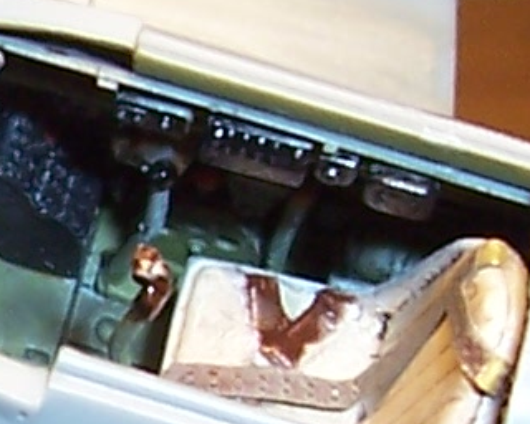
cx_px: -262
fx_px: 3749
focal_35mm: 239
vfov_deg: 6.4
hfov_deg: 7.9
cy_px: 442
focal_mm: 5.6
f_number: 2.7
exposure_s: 1/180
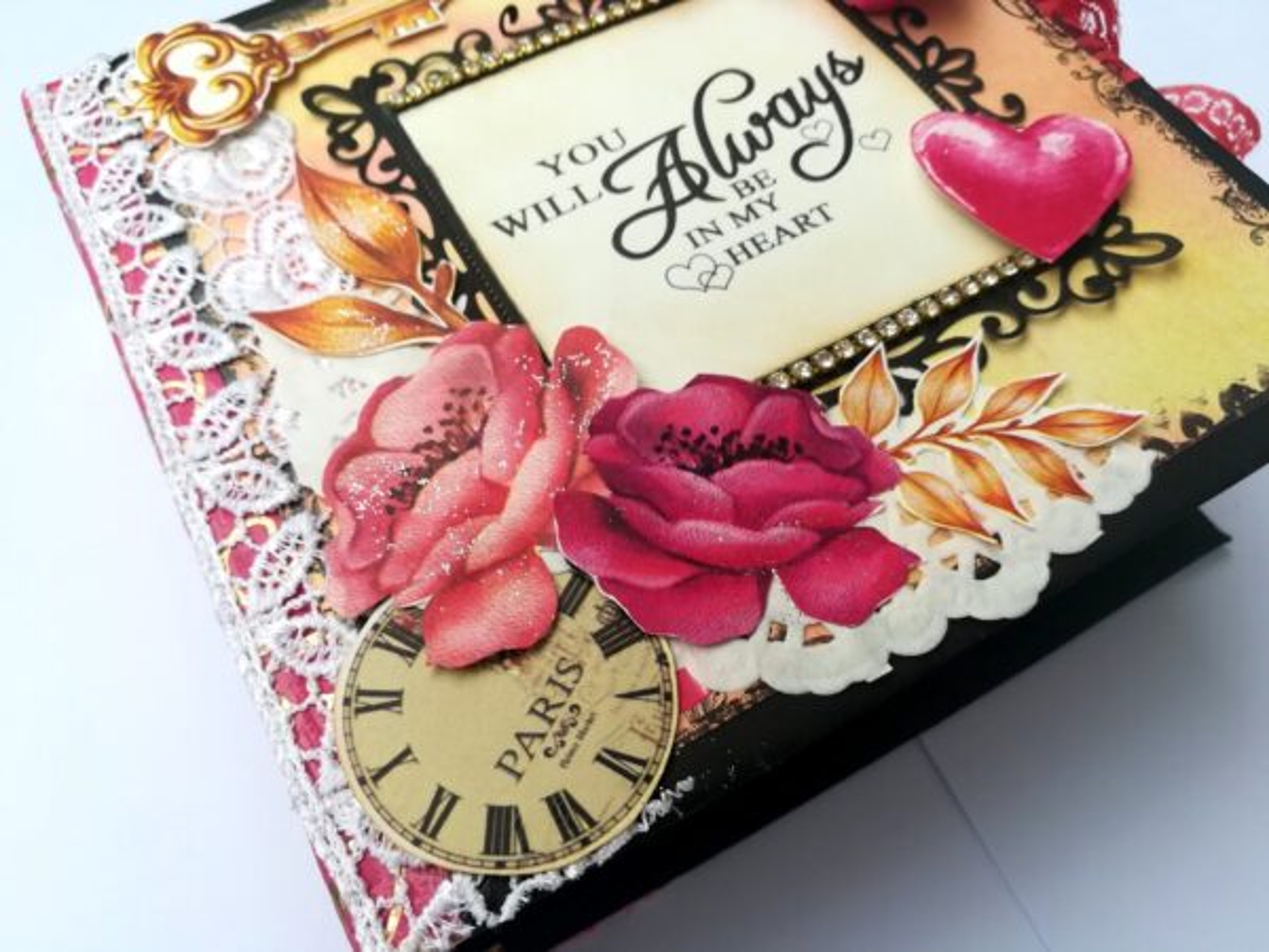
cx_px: 634
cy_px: 476
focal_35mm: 26
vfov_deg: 53.1
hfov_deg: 67.3
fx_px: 953
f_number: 2.2
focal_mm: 3.83
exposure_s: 1/130
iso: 50
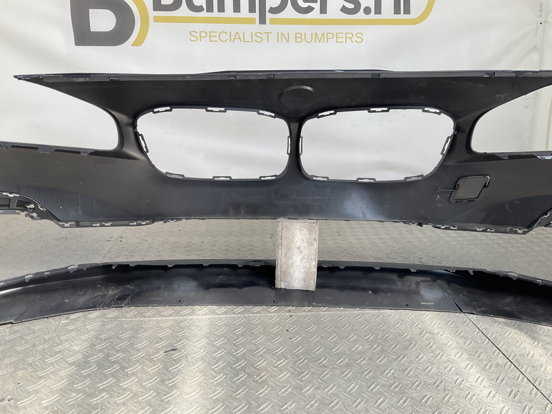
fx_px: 462
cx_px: 276
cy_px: 207
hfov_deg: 61.7
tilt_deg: -17.0
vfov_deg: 48.2
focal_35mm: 29
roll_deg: -2.2
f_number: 1.8
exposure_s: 1/257
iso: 16
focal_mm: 3
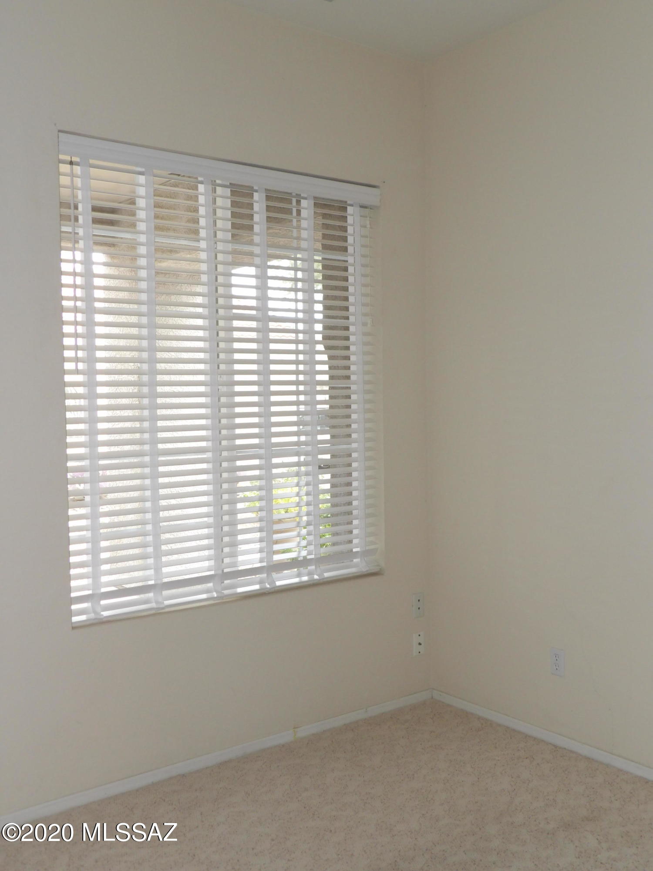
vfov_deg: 55.4
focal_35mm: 33
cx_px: 326
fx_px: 830
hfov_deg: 42.9
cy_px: 436
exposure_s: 1/33
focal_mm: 5.9
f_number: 3.1
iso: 200
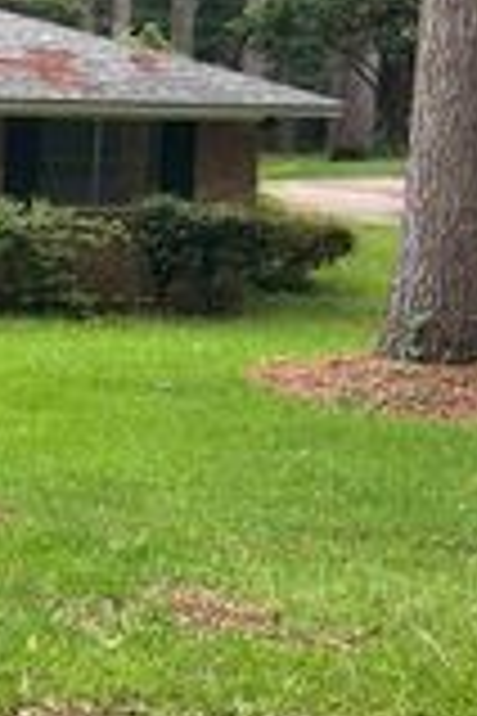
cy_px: 70
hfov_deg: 12.5
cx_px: -504
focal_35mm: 95
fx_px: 1888
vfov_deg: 21.0
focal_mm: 3
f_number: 1.8
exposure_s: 1/120
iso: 20
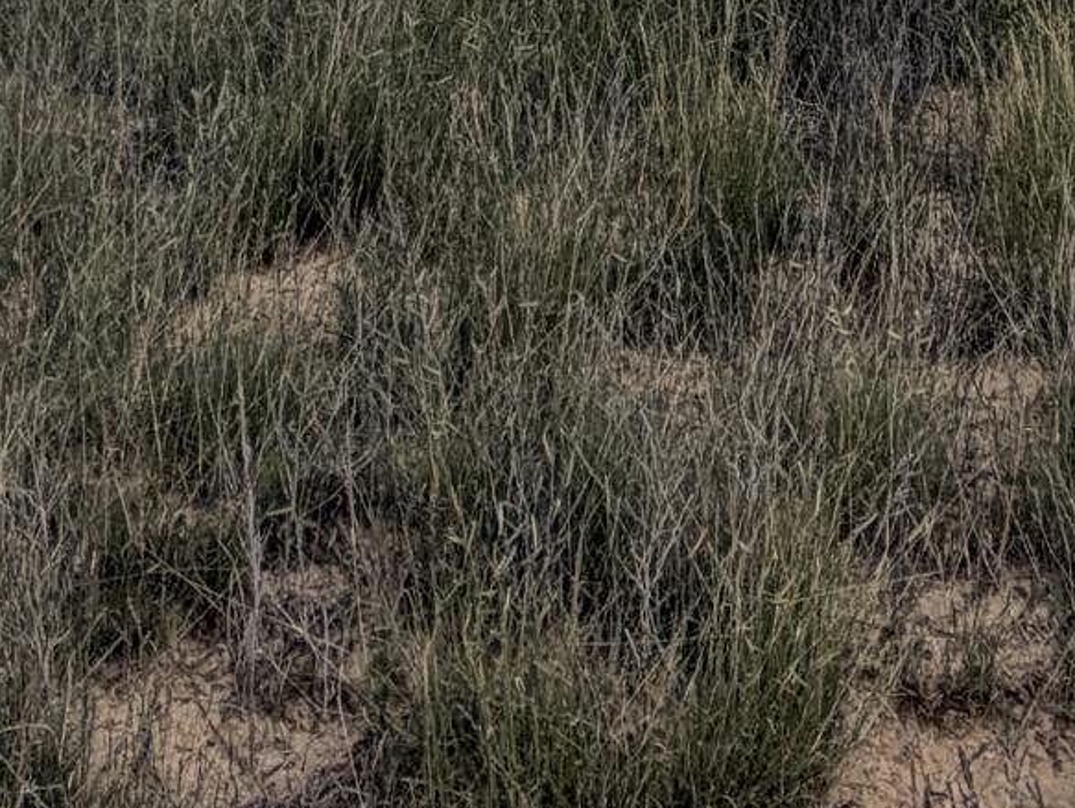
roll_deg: -1.3
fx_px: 2237
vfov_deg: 16.2
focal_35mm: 72
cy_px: -764
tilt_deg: +3.2
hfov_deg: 26.6
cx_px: 817
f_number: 2.2
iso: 20
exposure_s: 1/1698
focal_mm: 2.22
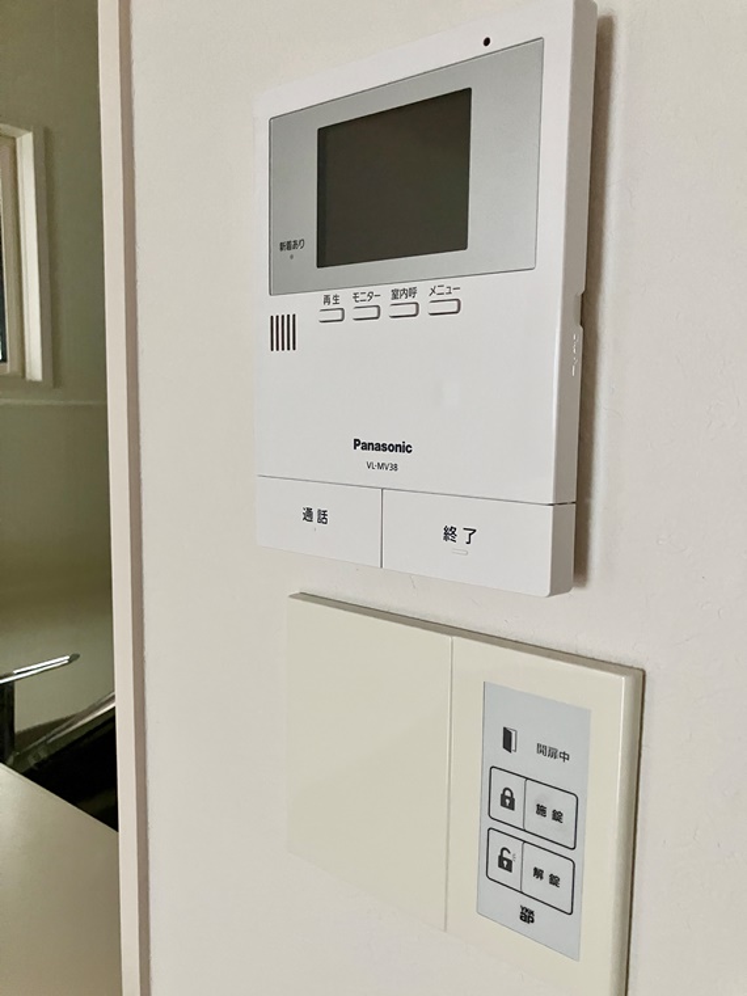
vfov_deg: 63.4
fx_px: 806
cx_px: 374
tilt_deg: -7.2
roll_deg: -0.5
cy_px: 498
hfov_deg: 49.7
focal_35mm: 28
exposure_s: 1/30
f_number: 1.8
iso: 500
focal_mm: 3.99
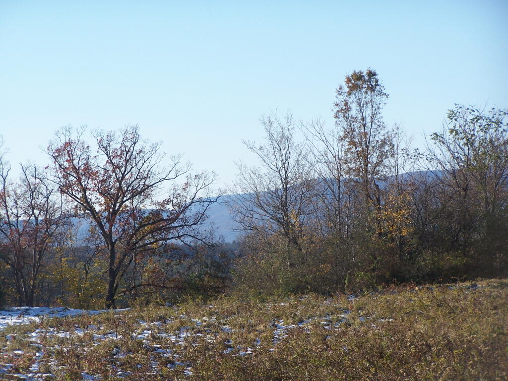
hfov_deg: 12.4
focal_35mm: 159
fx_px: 2333
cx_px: 254
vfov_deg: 9.3
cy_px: 190
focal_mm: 26.4
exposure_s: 1/640
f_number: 3.2
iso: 80
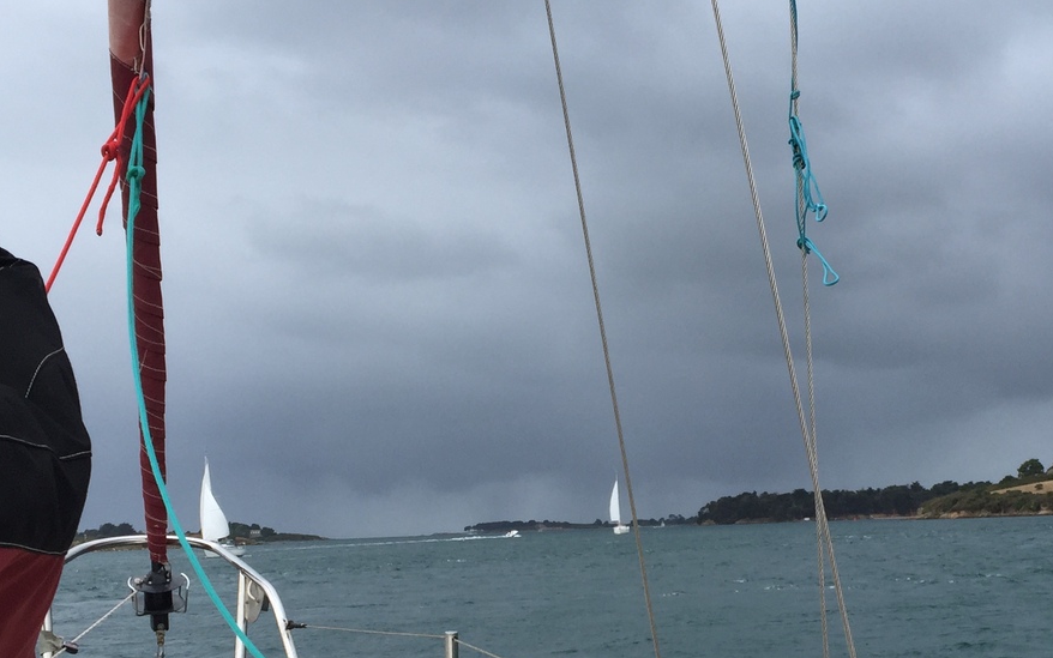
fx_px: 1607
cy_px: 469
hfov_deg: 36.0
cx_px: 667
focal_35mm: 56
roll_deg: +5.7
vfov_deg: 23.0
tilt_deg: -2.0
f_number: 2.2
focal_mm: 4.15
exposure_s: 1/1130
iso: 32
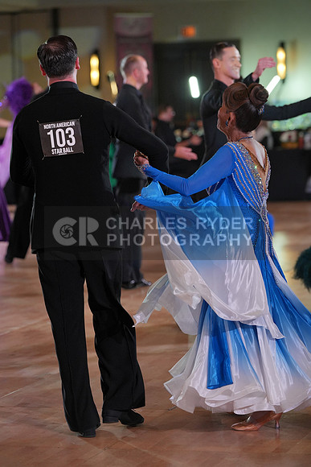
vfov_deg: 15.0
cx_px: 156
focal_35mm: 137
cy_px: 234
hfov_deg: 10.0
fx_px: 1774
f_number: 4
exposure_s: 1/500
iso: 1600
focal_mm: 137
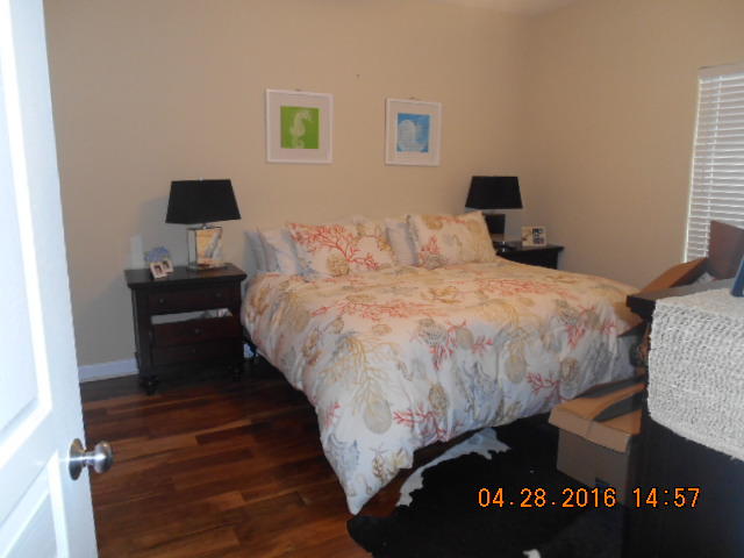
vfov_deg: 53.1
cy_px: 279
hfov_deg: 67.3
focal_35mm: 26
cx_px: 372
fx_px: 559
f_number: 3.4
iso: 200
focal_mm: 4.7
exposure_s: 1/25
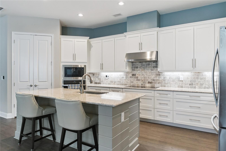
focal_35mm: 22
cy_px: 76
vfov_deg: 57.2
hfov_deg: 78.6
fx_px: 138
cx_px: 113
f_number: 2.8
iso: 500
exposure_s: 1/160
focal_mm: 15.2
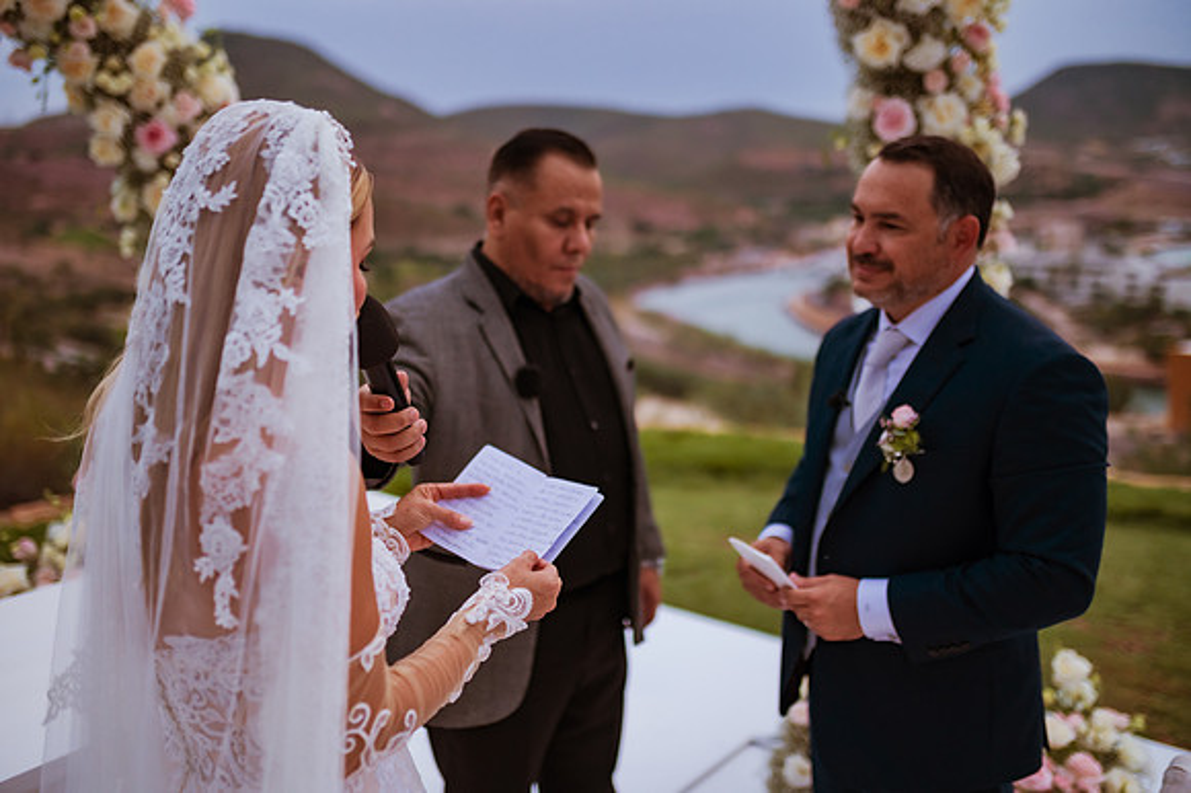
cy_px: 396
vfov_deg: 37.8
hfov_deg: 54.5
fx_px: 1157
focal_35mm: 35
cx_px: 596
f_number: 1.6
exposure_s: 1/3200
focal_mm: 35
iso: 800
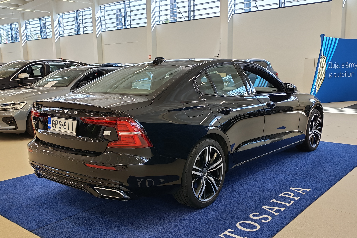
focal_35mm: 36
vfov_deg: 36.8
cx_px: 176
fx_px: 357
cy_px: 129
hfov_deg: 53.1
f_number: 1.9
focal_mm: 6.12
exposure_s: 1/100
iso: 125
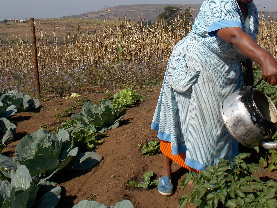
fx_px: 360
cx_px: 160
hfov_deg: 42.0
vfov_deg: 32.1
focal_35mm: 45
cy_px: 80
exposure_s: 1/1250
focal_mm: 5.3
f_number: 3.3
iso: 80
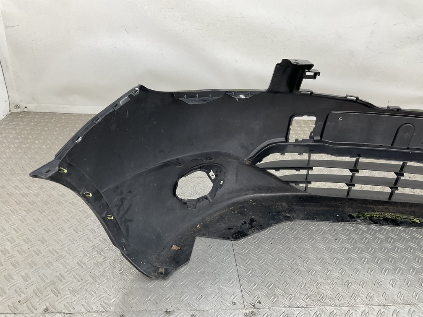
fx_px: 354
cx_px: 212
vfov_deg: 48.2
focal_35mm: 29
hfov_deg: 61.7
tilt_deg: -29.6
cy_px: 158
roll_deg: -6.9
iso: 25
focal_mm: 3
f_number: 1.8
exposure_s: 1/120
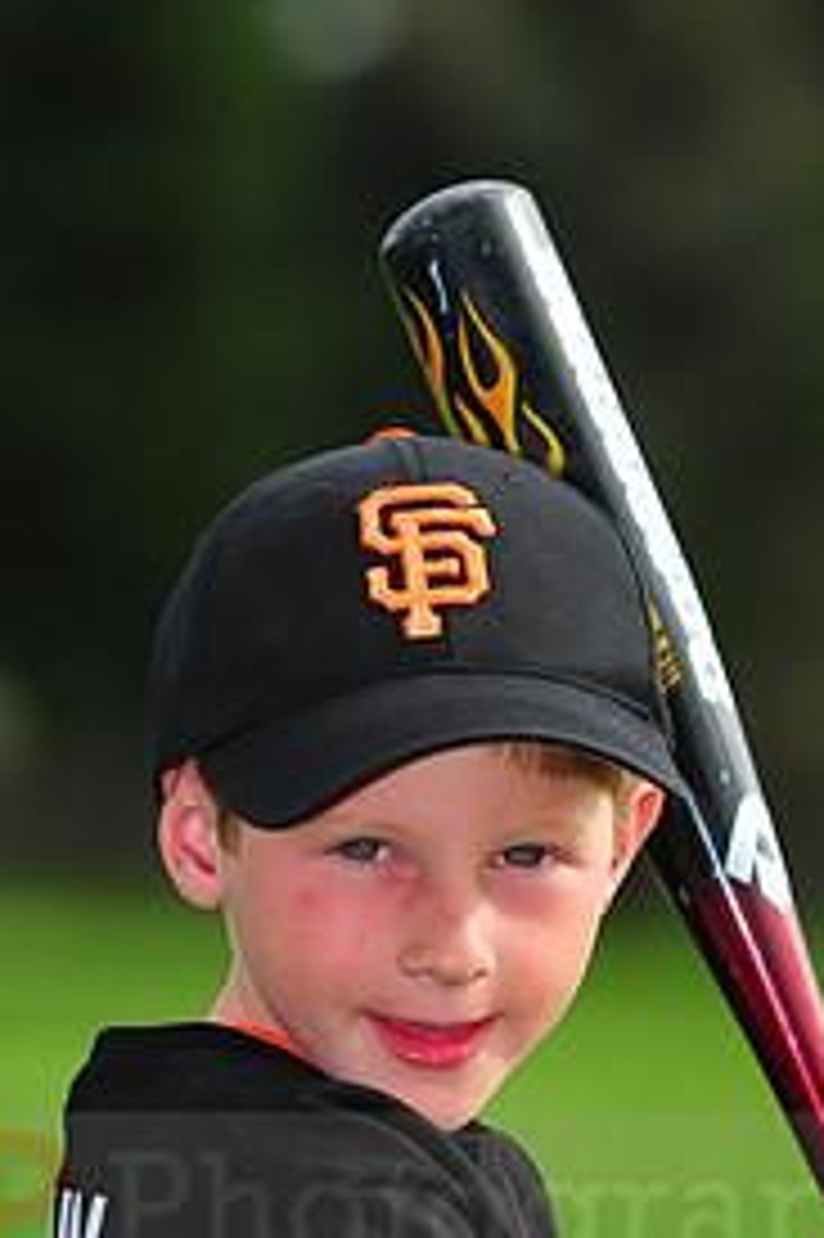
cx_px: 437
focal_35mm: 348
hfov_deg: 3.9
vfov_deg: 5.9
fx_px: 11962
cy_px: 1175
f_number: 4.5
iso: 400
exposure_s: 1/2000
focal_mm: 165
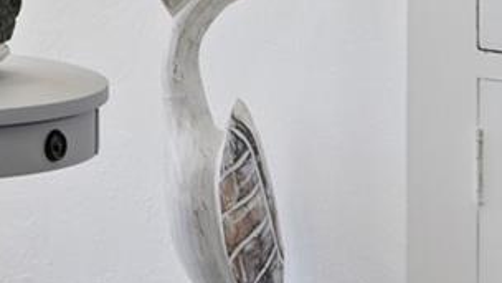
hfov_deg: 10.8
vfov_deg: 6.1
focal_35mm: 193
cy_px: -311
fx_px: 2569
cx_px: -198
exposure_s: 1/160
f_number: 9
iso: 400
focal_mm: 35
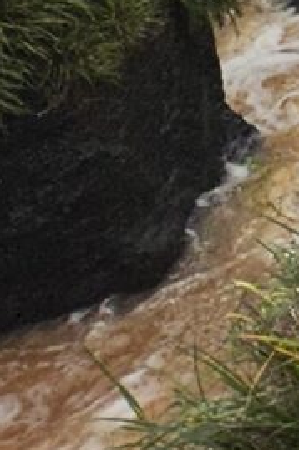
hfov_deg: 4.6
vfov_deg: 7.4
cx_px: 1704
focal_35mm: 228
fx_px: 2844
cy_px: -1134
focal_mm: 5.4
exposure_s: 1/902
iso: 25
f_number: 1.8
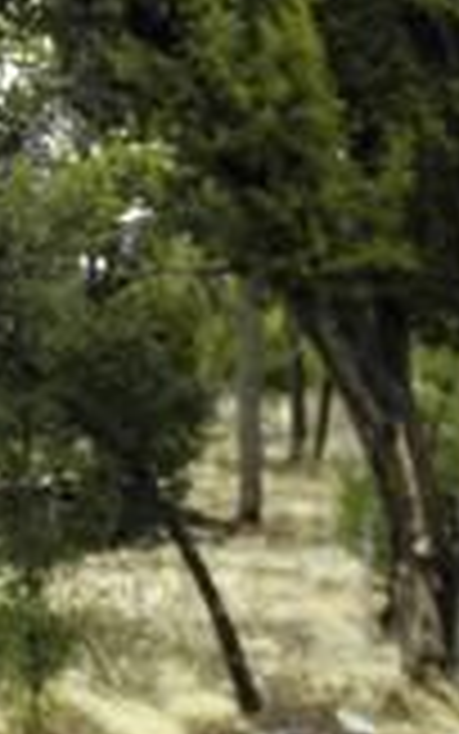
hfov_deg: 9.1
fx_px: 2740
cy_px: 495
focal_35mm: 137
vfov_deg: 15.2
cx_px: -418
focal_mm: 5.9
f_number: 3.6
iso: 100
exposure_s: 1/250
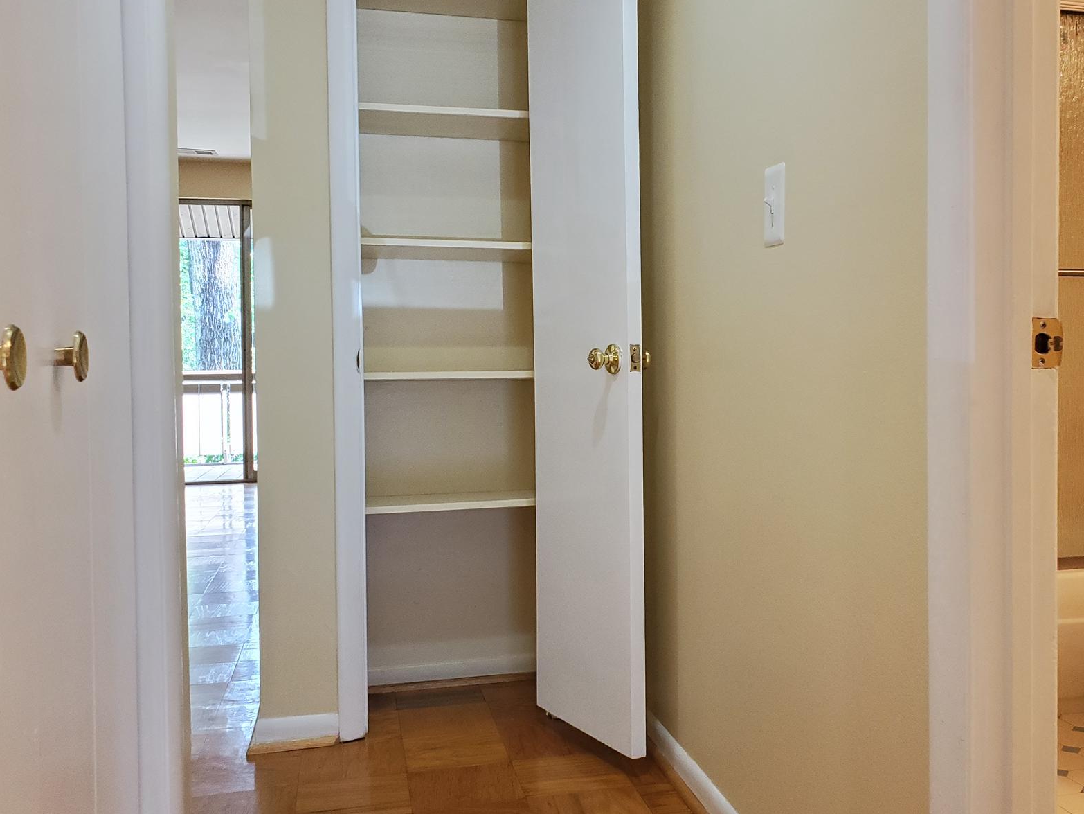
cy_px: 360
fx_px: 1065
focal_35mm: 34
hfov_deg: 53.7
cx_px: 630
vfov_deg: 41.7
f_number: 2.4
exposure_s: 1/120
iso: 320
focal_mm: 4.3
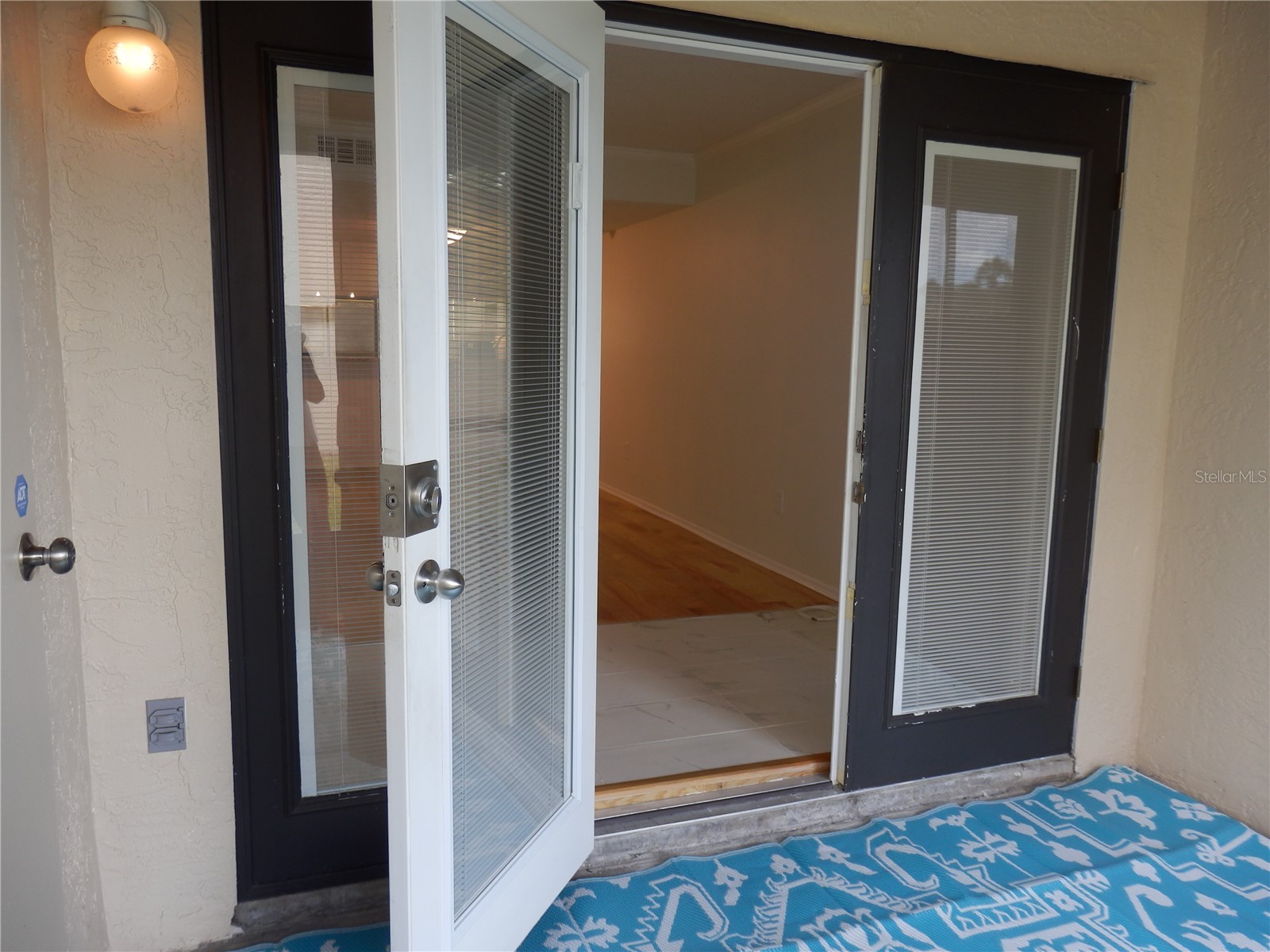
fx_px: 917
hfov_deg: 69.4
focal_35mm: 25
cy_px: 476
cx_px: 635
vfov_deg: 54.9
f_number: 3
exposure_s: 1/30
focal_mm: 4.5
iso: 80
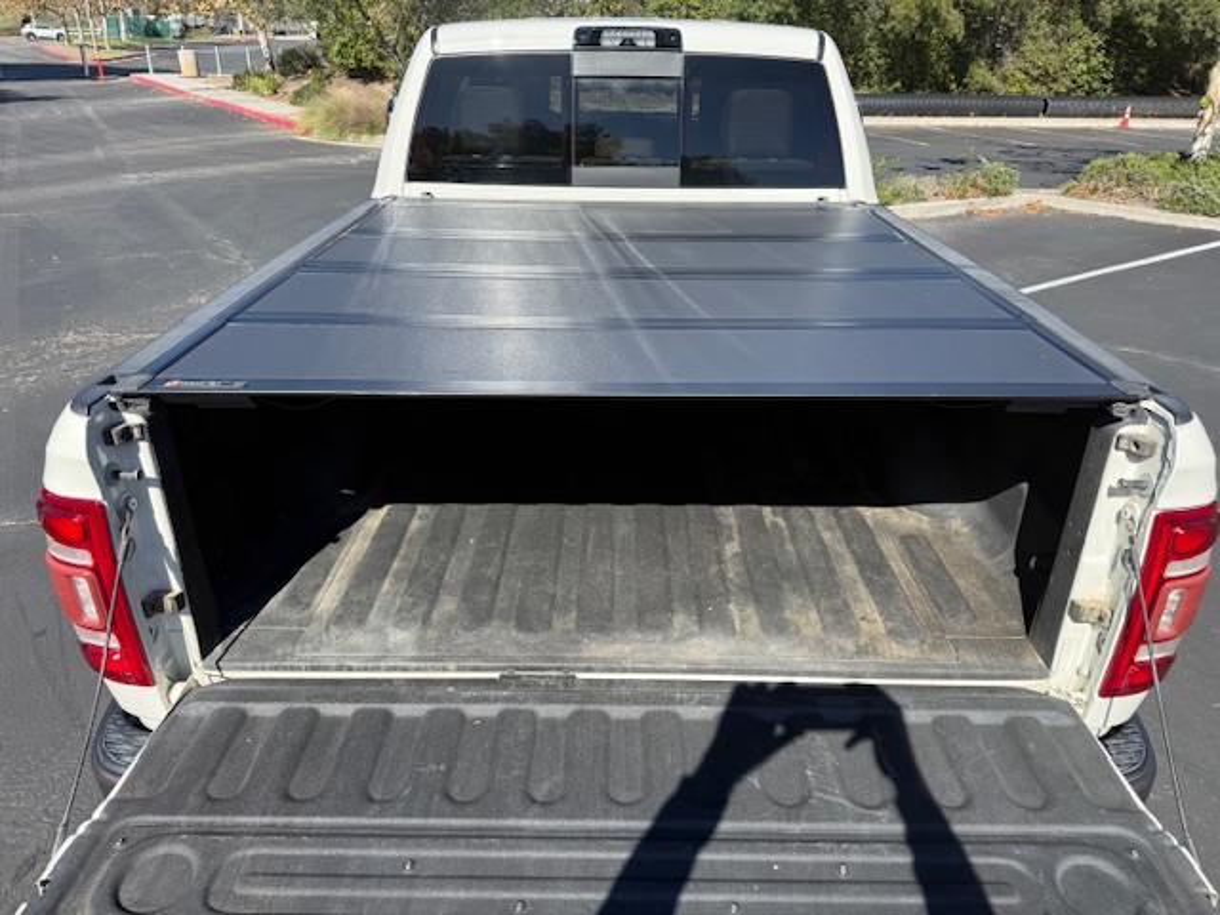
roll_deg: -1.9
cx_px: 610
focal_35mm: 24
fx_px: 846
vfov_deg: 56.8
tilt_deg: -24.7
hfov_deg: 71.6
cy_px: 458
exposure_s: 1/2801
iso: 100
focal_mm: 6.76
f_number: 1.78
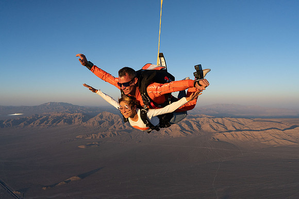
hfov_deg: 73.7
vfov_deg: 53.2
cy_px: 100
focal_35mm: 24
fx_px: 199
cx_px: 150
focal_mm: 24
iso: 1250
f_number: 7.1
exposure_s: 1/2000
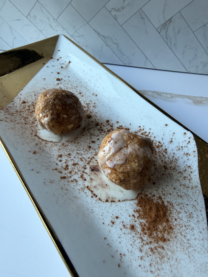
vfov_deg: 71.6
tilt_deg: -41.7
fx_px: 192
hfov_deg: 56.8
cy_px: 138
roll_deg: +0.3
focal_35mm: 24
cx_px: 104
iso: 200
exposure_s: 1/120
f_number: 2.2
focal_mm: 2.22
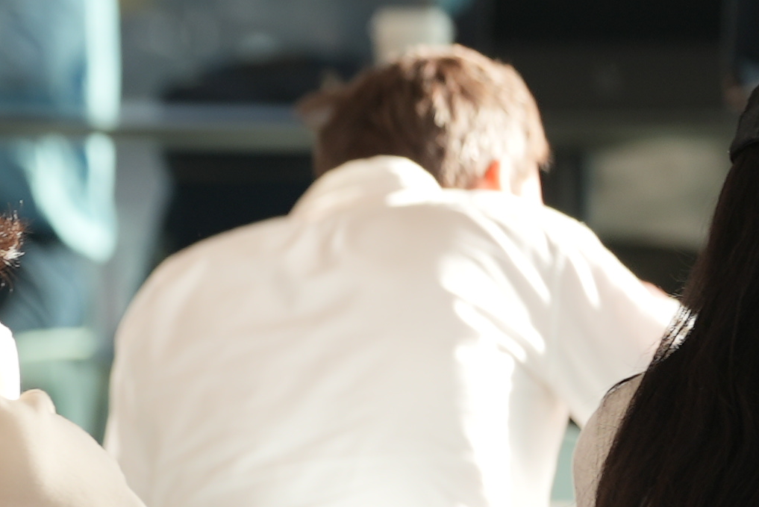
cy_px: 335
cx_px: -443
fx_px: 17147
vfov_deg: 1.7
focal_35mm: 813
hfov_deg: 2.5
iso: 125
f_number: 2.8
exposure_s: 1/125
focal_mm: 195
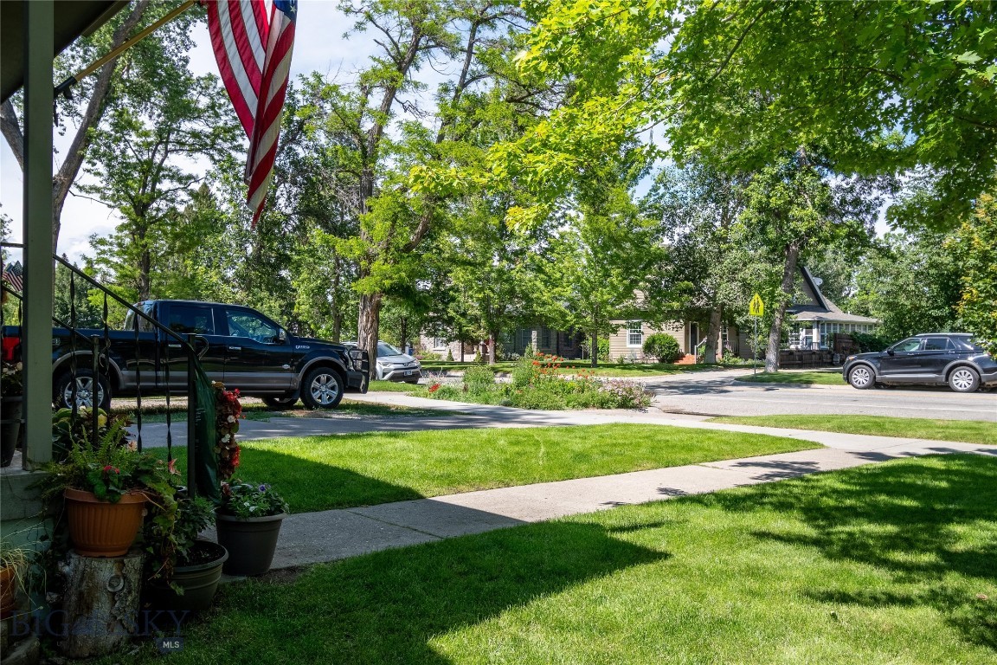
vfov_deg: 43.6
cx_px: 498
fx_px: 831
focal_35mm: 30
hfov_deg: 61.9
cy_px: 332
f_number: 8
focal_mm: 20
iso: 400
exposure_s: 1/2000
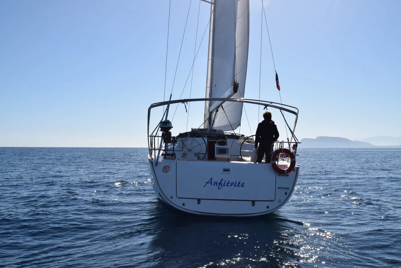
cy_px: 134
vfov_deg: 38.4
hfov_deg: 55.1
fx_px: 384
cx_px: 200
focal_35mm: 34
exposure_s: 1/320
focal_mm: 23
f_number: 9
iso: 100
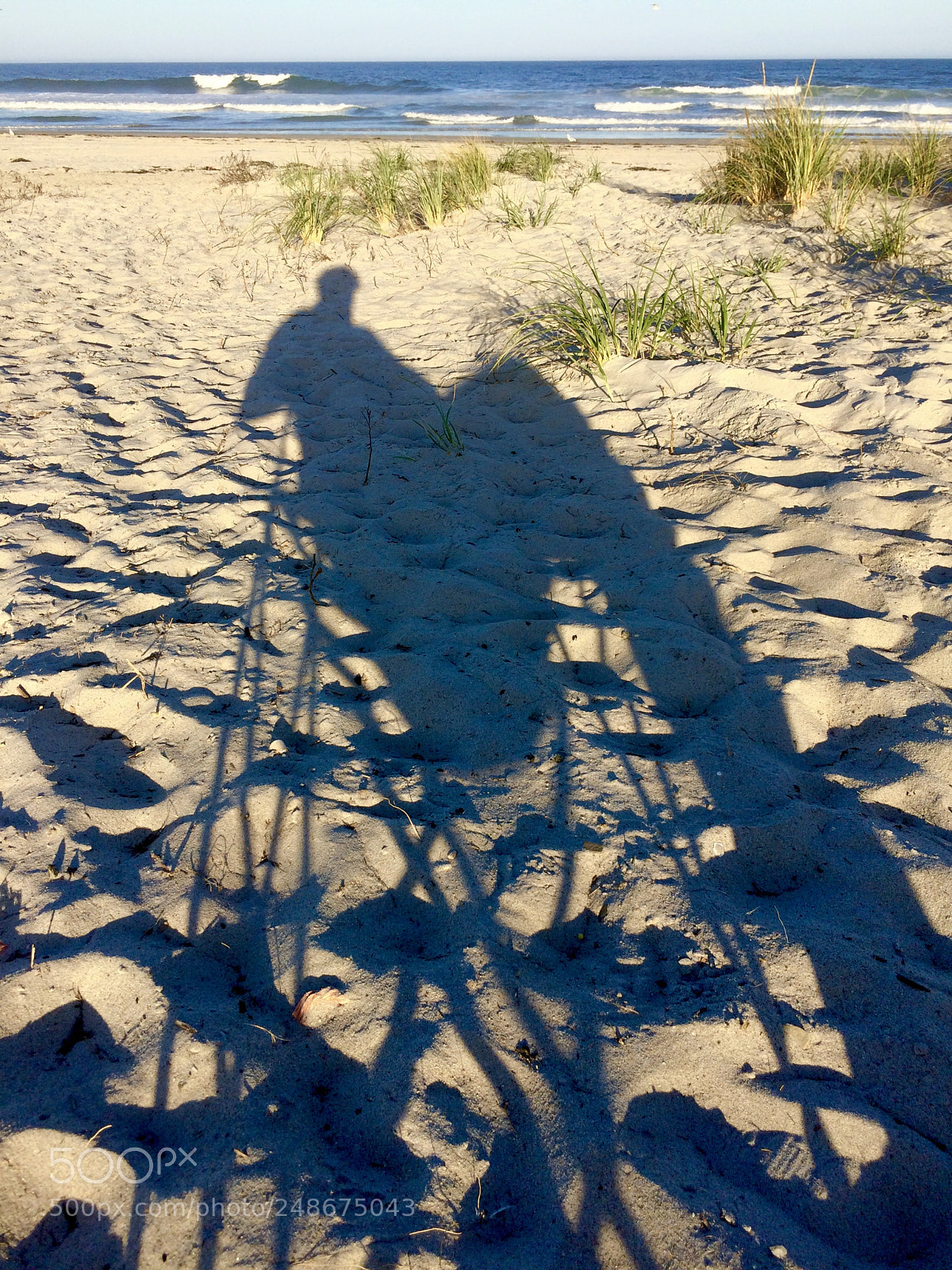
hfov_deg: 48.2
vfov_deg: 61.7
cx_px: 476
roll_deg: +0.9
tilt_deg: -29.3
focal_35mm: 29
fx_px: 1063
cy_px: 635
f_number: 2.2
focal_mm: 4.15
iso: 32
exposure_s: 1/1282
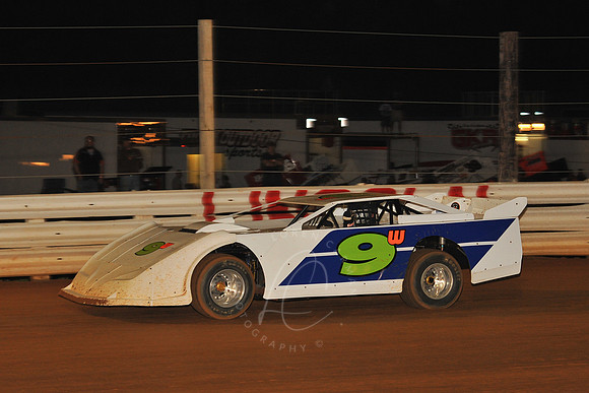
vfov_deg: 12.2
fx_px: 1833
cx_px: 294
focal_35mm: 112
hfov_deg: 18.3
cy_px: 196
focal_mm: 112
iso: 1000
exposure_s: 1/320
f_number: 6.3
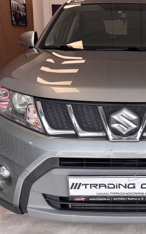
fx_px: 293
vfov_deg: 43.5
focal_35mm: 46
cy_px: 114
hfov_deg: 27.0
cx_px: 130
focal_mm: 5.96
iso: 40
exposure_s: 1/221
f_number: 1.6
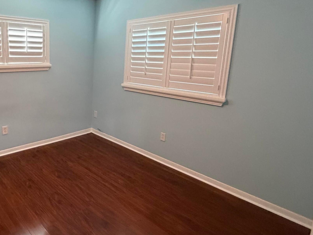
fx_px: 226
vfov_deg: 54.6
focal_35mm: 25
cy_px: 96
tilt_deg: -10.4
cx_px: 72
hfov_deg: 64.5
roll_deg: +0.5
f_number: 2.2
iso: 500
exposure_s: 1/60
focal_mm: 2.22
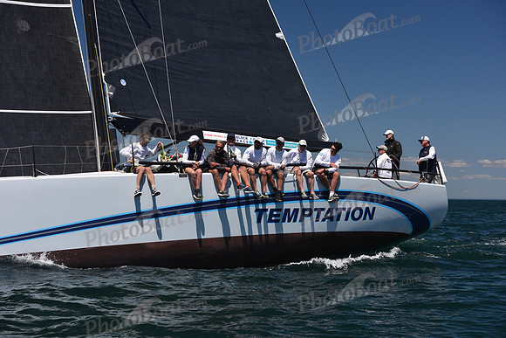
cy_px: 169
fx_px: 984
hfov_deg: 28.8
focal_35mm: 70
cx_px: 253
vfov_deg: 19.5
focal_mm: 70
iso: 250
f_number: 7.1
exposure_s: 1/800
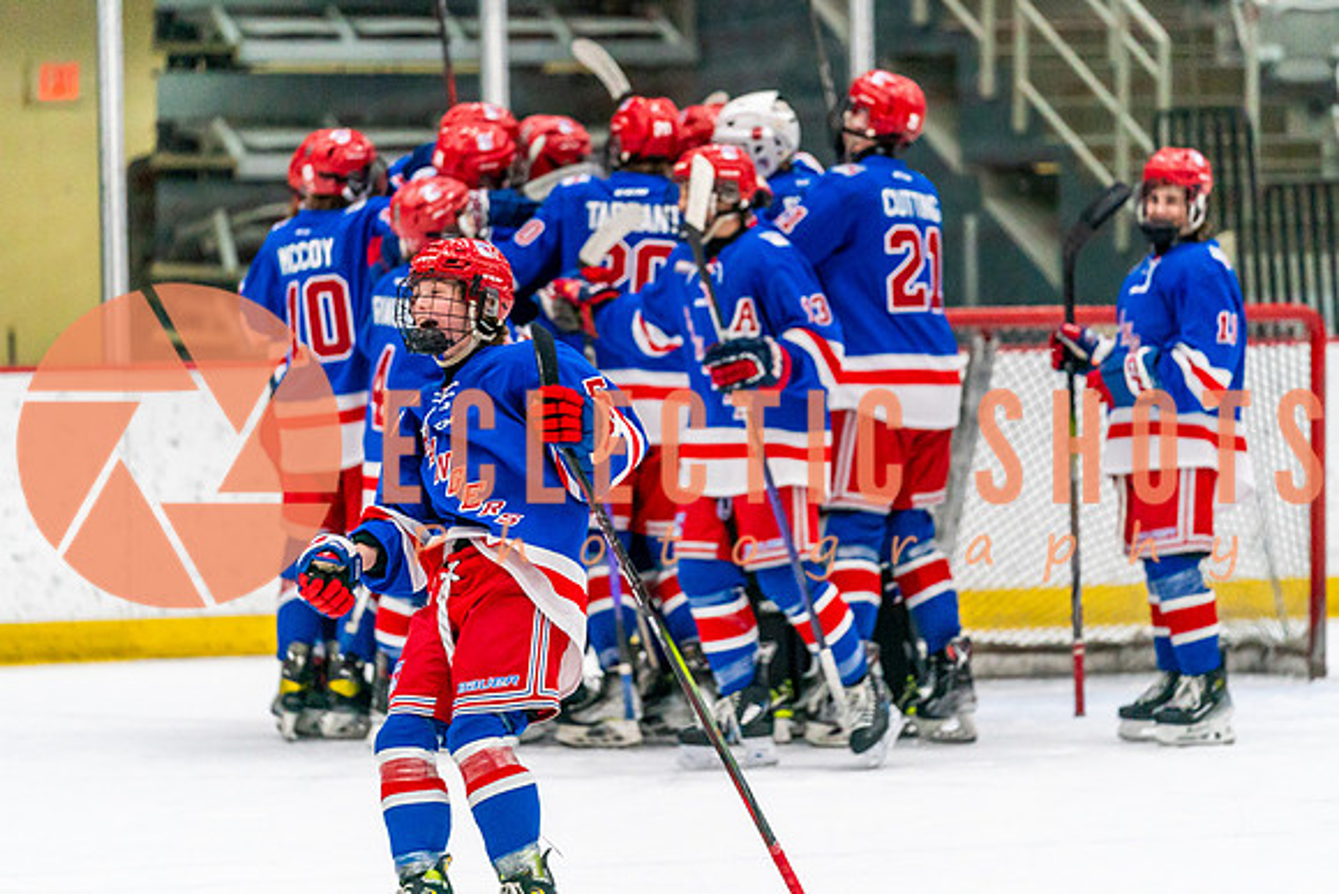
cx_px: 669
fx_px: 8945
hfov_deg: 8.6
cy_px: 357
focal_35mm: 240
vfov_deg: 5.7
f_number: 2.8
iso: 3200
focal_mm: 200
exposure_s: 1/1250
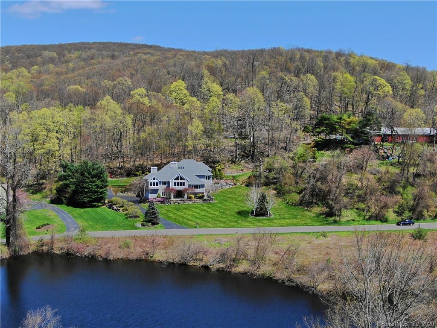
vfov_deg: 36.0
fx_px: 505
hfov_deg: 46.8
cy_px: 164
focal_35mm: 40
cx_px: 218
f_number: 3.5
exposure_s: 1/1250
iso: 100
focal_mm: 6.92
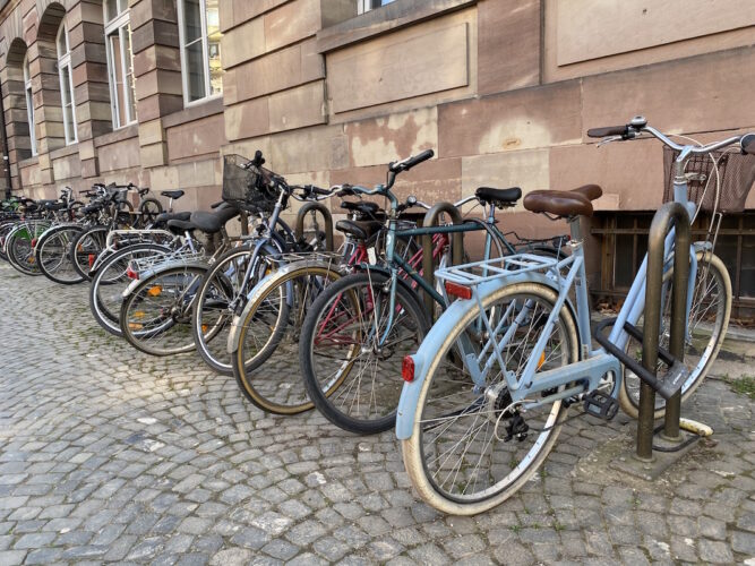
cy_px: 283
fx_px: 567
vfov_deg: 53.0
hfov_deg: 67.3
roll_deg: +1.0
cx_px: 378
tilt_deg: -7.8
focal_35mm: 26
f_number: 1.8
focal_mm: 4.25
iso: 32
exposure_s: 1/143
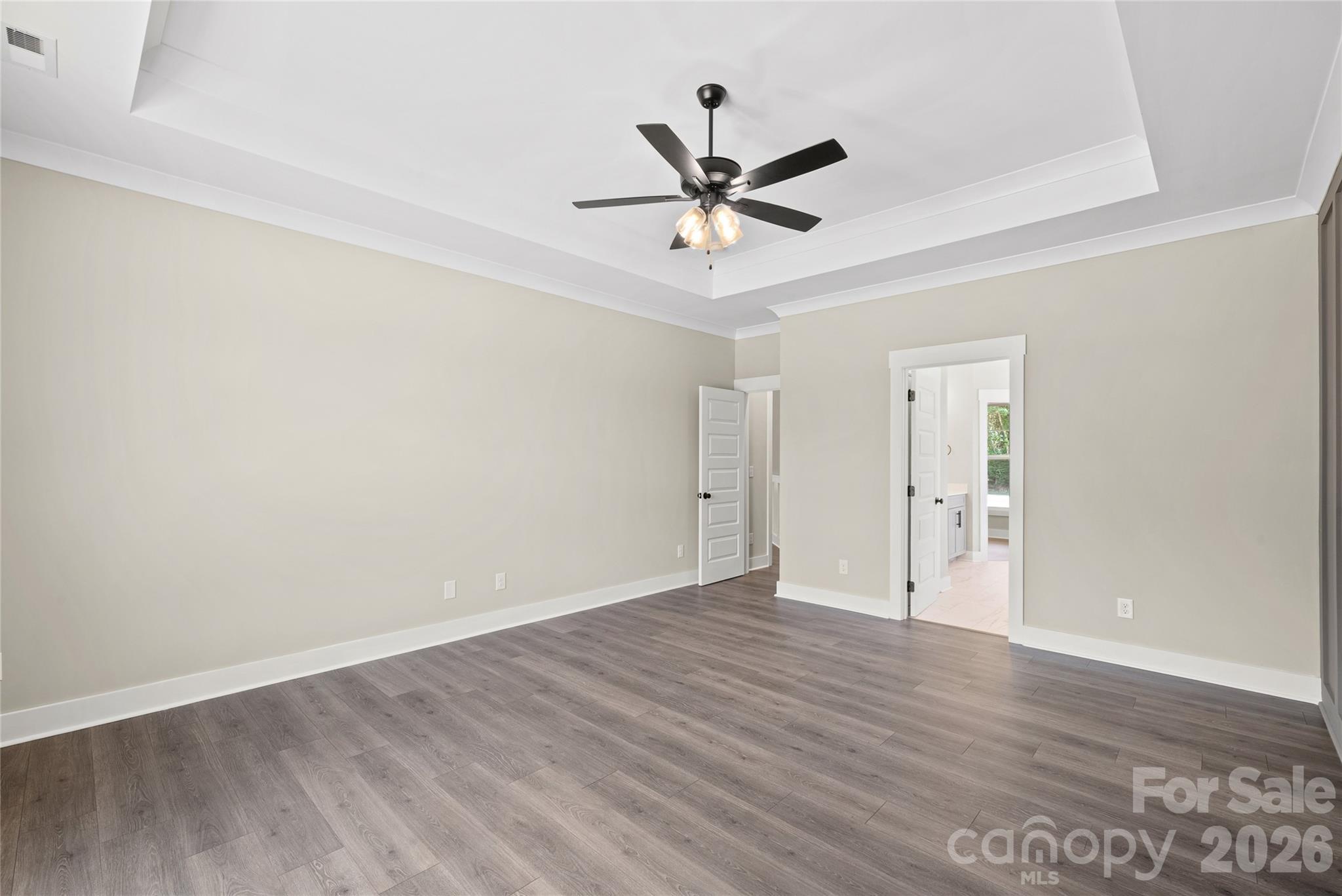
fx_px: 559
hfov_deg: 100.4
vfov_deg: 77.4
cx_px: 671
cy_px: 448
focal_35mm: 15
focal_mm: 15
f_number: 11
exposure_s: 1/1.67
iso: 100
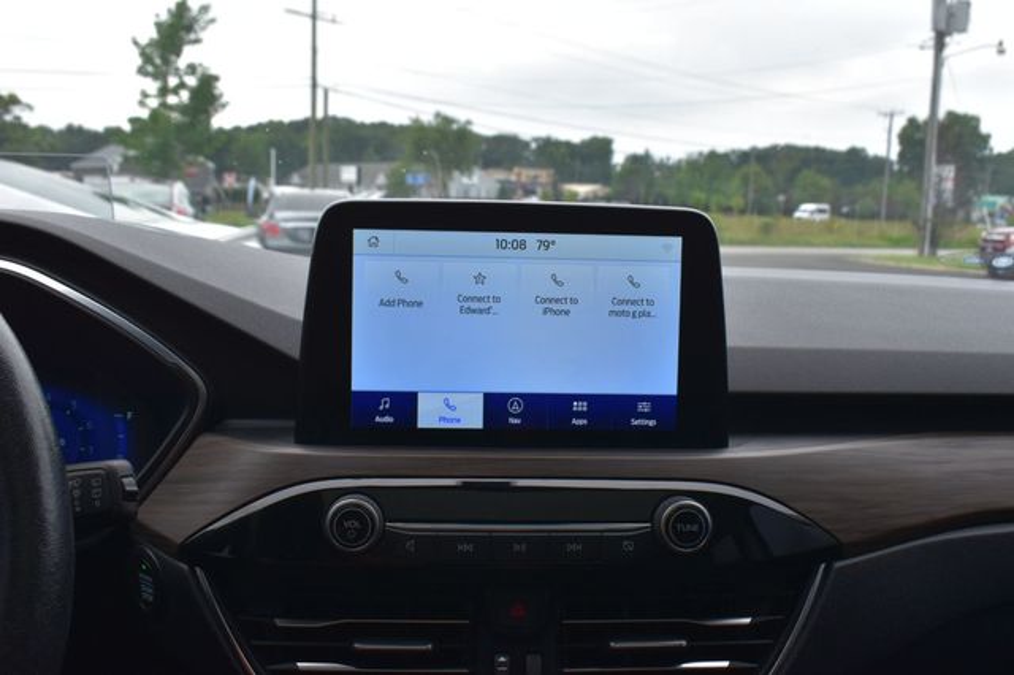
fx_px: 1013
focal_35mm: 36
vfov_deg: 36.8
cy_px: 338
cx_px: 507
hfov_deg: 53.2
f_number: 10
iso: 400
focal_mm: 24
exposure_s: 1/200
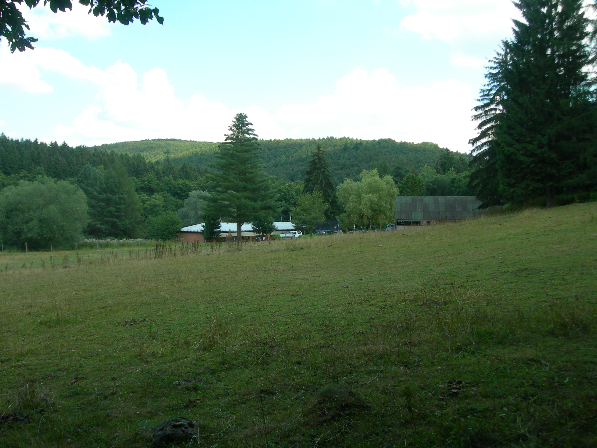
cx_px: 298
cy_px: 224
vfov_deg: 37.7
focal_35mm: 38
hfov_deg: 49.0
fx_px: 655
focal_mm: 7.8
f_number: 4.8
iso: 50
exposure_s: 1/154
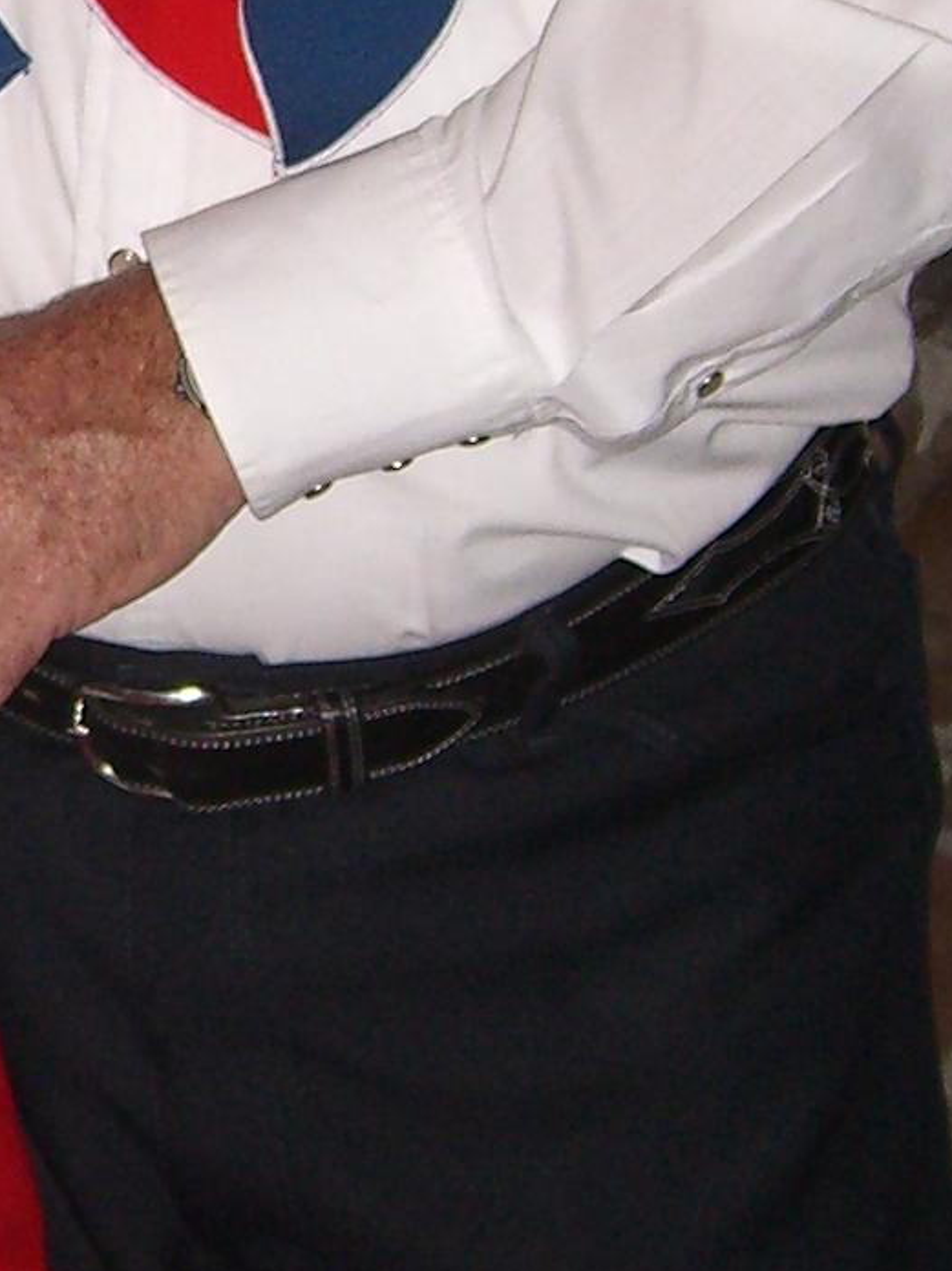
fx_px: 6162
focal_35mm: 168
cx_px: -384
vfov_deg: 11.7
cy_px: 285
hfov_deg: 8.7
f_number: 2.8
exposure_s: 1/60
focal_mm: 7.9
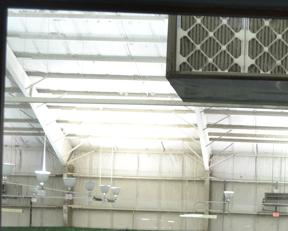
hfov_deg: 21.9
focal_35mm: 84
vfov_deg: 17.7
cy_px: 245
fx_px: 716
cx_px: 284
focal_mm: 20
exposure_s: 1/15
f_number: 3.8
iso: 720
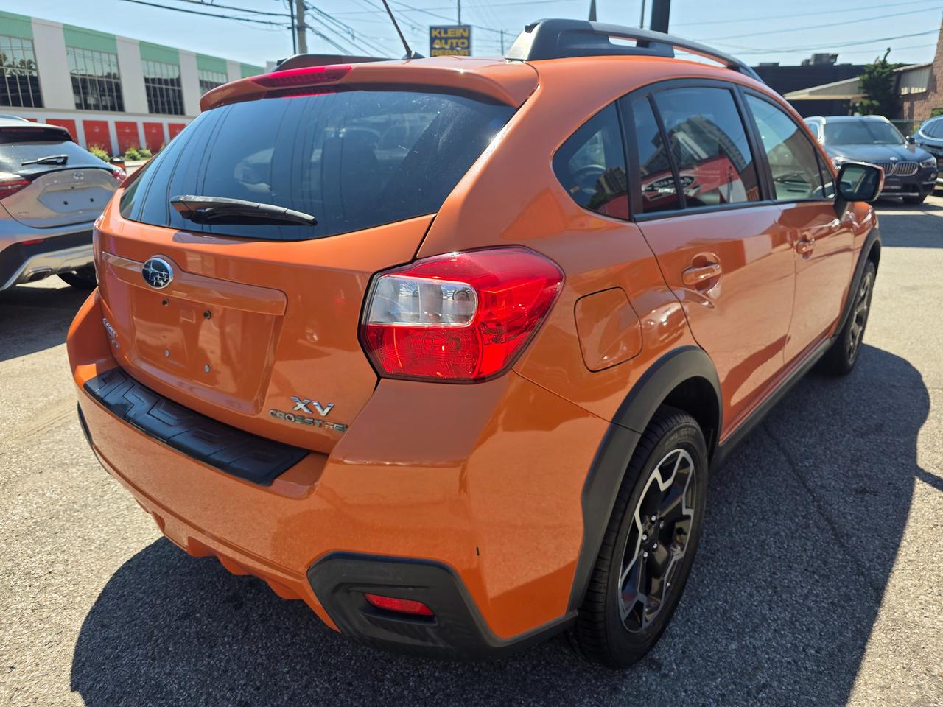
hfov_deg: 73.9
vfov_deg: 58.9
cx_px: 472
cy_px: 354
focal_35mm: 23
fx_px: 627
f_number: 1.7
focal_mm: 6.3
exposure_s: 1/2945
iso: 80
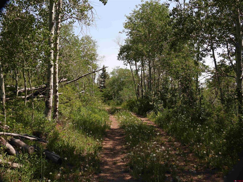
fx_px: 302
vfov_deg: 33.6
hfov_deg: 43.9
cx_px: 122
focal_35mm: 43
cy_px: 91
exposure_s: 1/1000
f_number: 3.2
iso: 100
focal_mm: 7.7
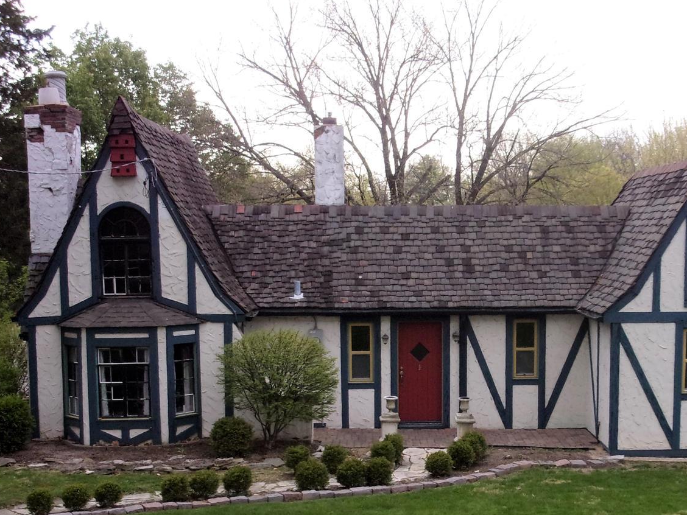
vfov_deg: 23.9
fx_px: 1211
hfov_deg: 31.4
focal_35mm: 61
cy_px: 359
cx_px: 459
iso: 200
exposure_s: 1/400
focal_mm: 7.8
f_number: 4.7
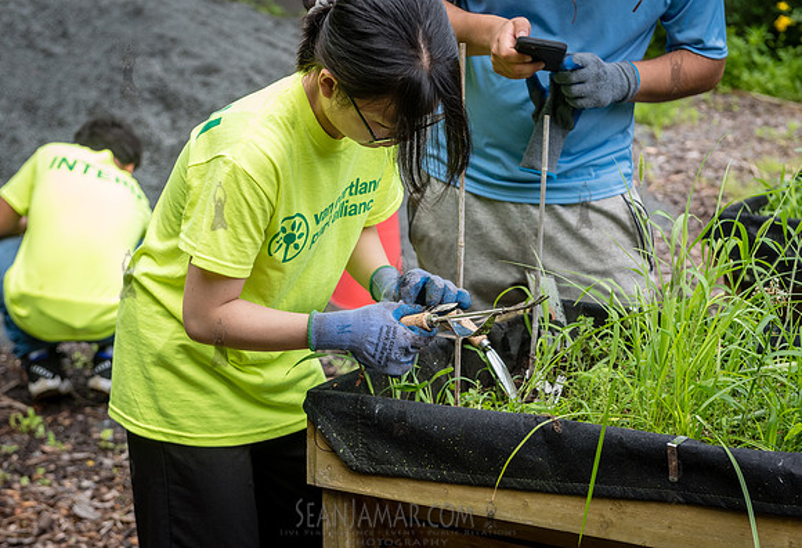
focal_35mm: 78
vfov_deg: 17.7
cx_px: 431
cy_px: 301
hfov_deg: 25.8
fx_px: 1754
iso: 640
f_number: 4.5
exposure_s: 1/640
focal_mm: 70
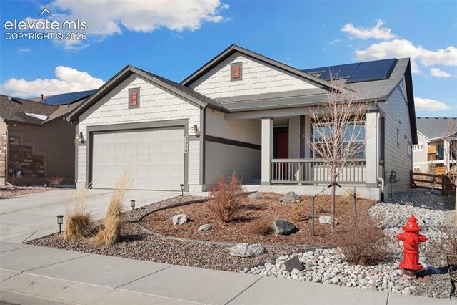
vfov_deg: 43.6
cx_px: 228
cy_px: 152
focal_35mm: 30
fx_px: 381
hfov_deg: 62.0
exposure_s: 1/80
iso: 160
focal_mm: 30
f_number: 11
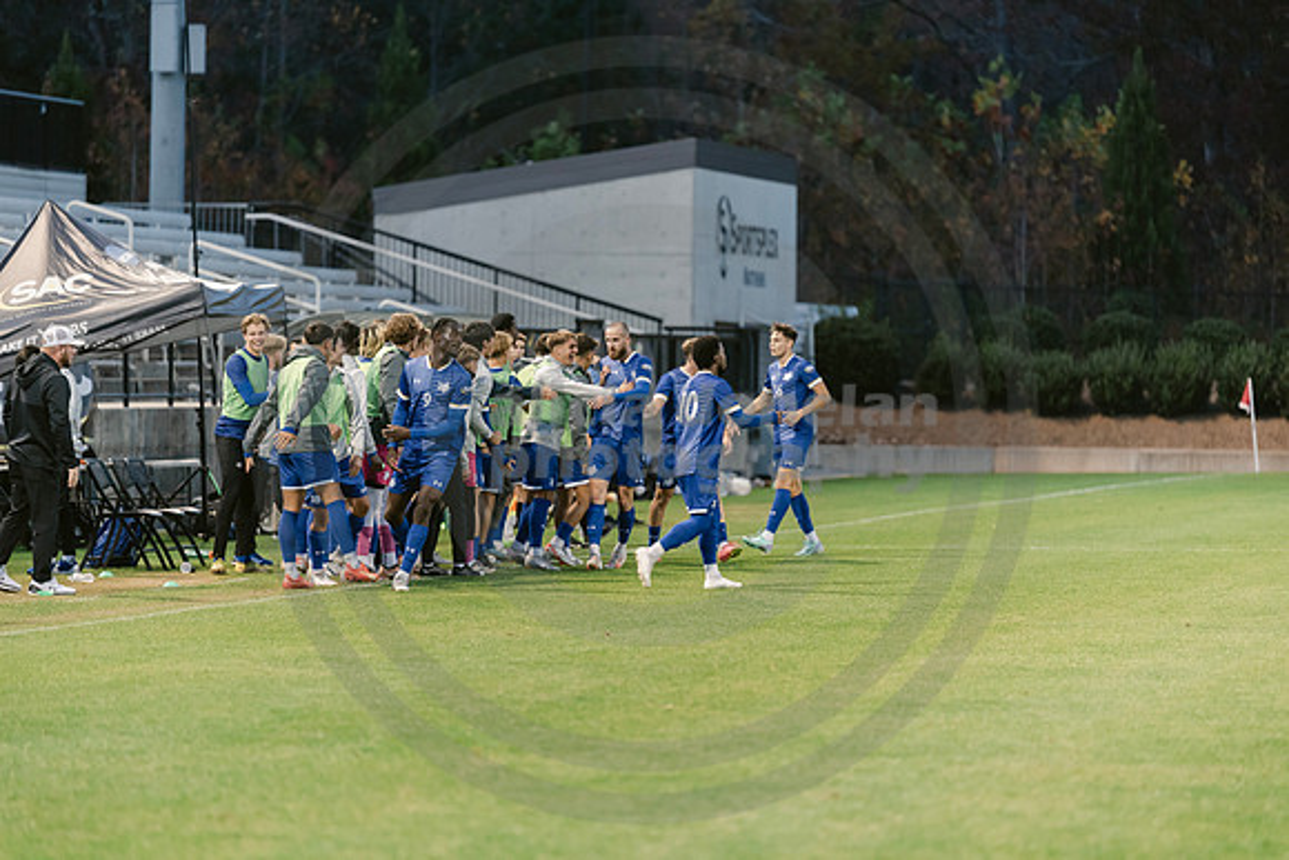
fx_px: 7162
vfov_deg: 6.9
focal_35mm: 200
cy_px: 430
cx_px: 644
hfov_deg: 10.3
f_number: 2.8
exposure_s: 1/250
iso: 1600
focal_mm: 200
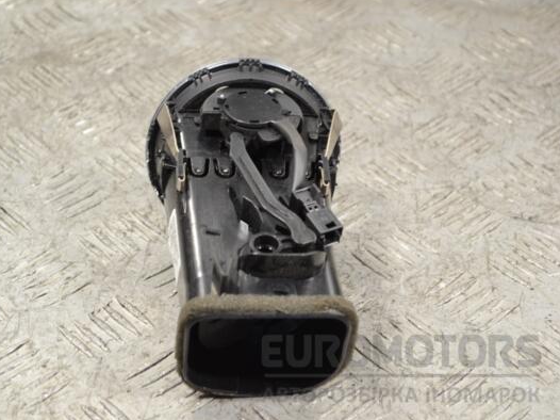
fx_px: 1464
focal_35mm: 91
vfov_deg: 16.3
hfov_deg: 21.6
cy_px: 209
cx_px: 242
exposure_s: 1/30
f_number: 5.6
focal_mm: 55
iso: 400
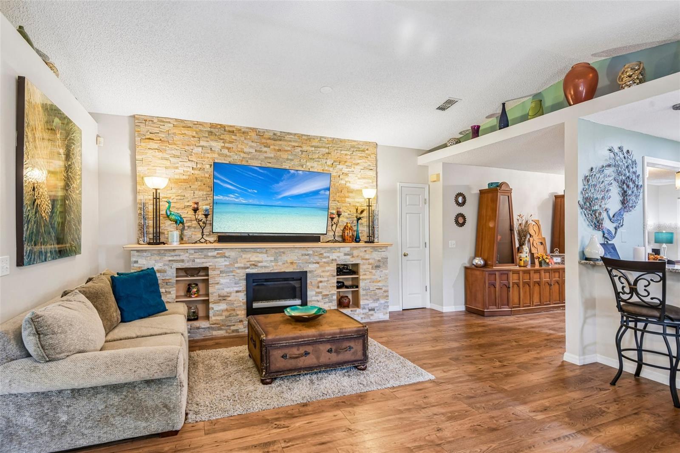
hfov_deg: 96.7
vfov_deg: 73.7
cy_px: 226
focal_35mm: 16
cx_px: 340
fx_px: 302
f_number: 8
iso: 400
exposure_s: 1/2.5
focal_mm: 16
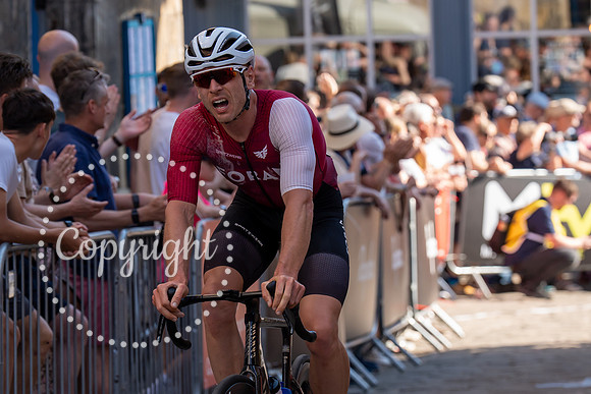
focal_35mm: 251
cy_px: 160
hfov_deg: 8.2
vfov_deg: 5.5
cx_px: 329
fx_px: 4114
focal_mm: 132
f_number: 4
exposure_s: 1/1000
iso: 500
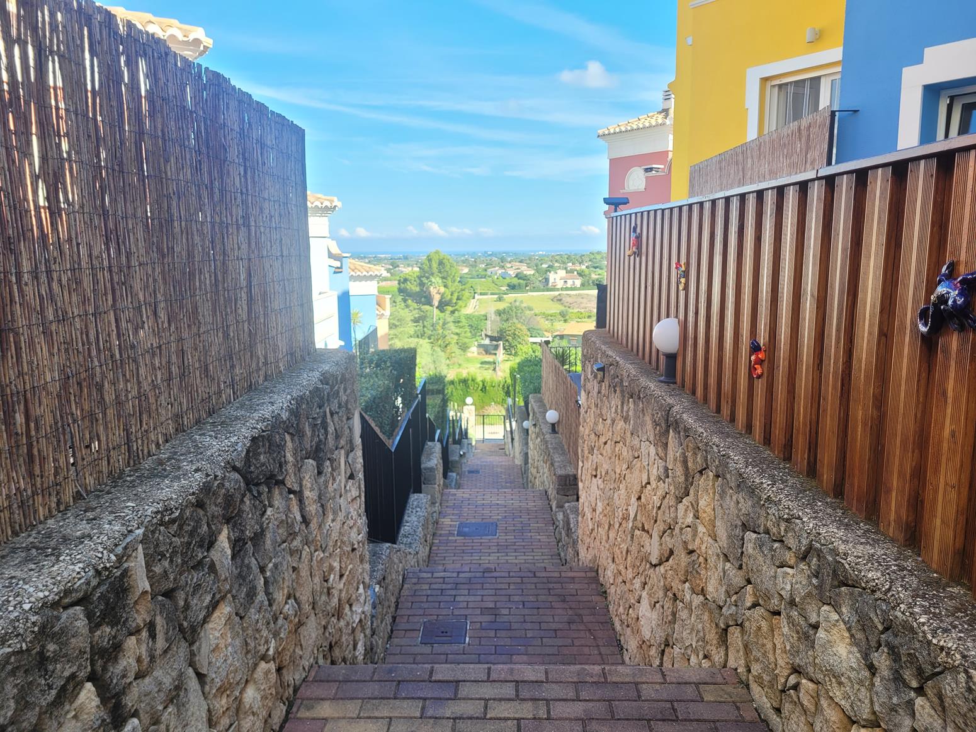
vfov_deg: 53.1
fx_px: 733
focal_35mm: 26
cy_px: 366
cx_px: 488
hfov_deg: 67.3
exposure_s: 1/370
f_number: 1.8
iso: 40
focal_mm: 5.4
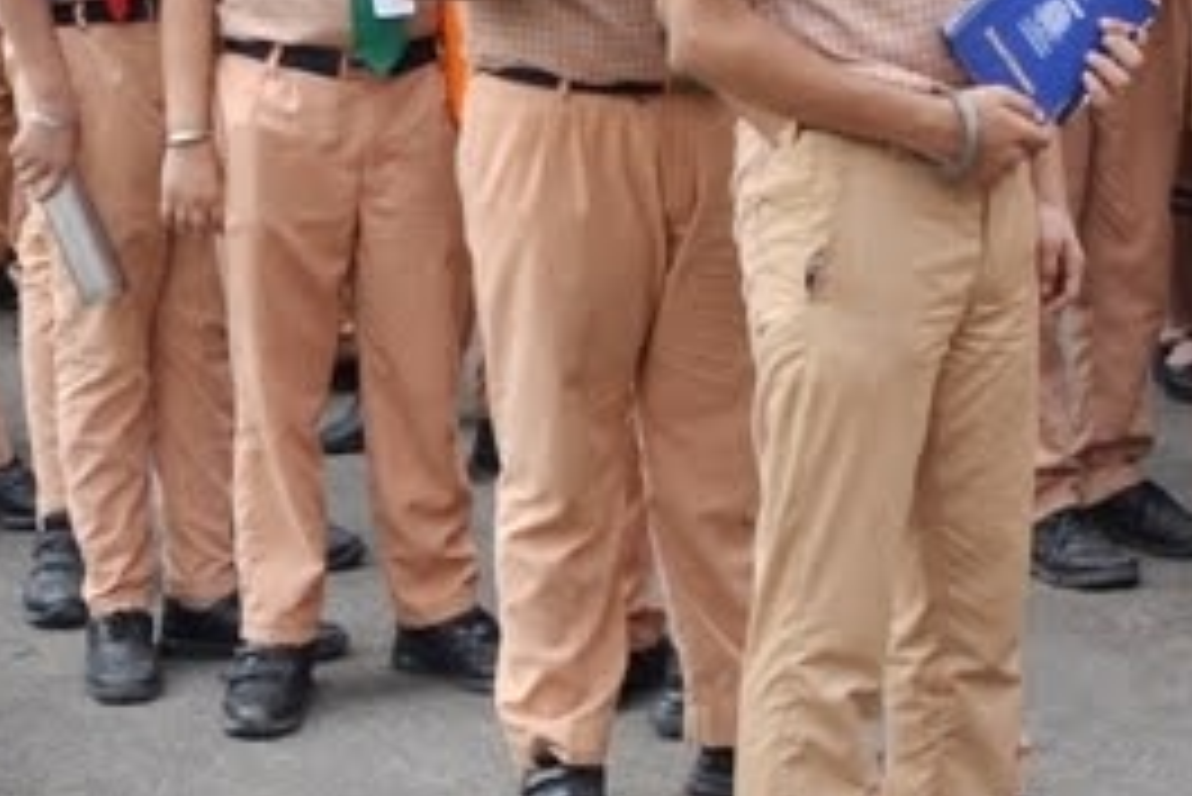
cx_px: 1093
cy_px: -385
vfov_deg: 9.6
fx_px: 4605
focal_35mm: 139
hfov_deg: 14.6
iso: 200
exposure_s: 1/200
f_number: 7.1
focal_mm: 24
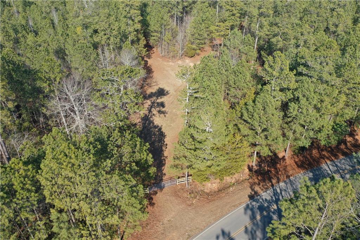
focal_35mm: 28
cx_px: 180
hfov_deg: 65.5
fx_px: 280
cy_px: 120
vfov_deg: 46.4
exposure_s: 1/240
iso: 100
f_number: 5
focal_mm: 10.26
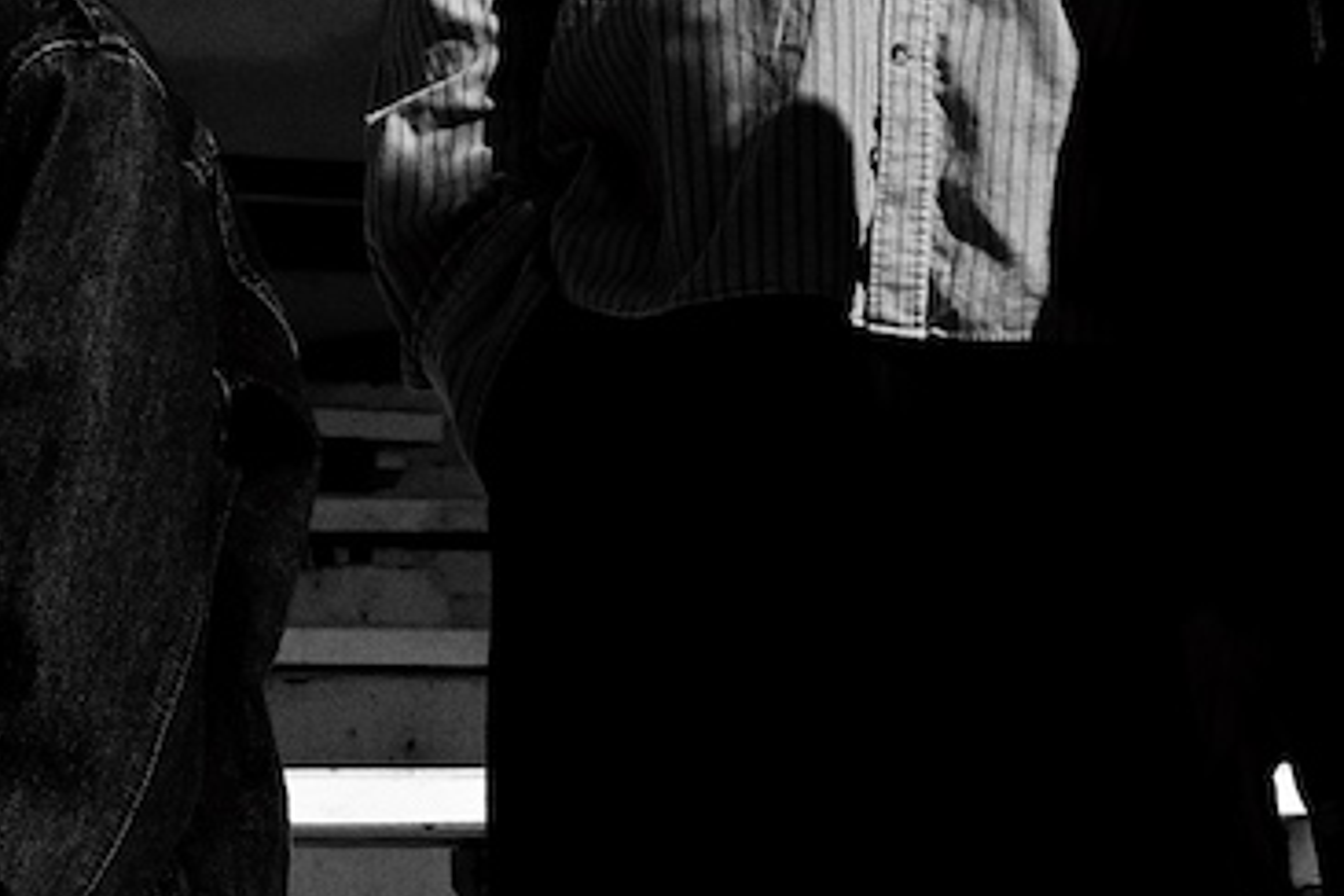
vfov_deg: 6.4
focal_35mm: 210
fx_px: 7839
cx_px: 1557
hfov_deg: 9.7
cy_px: -727
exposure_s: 1/500
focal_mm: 40
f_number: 11
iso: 125
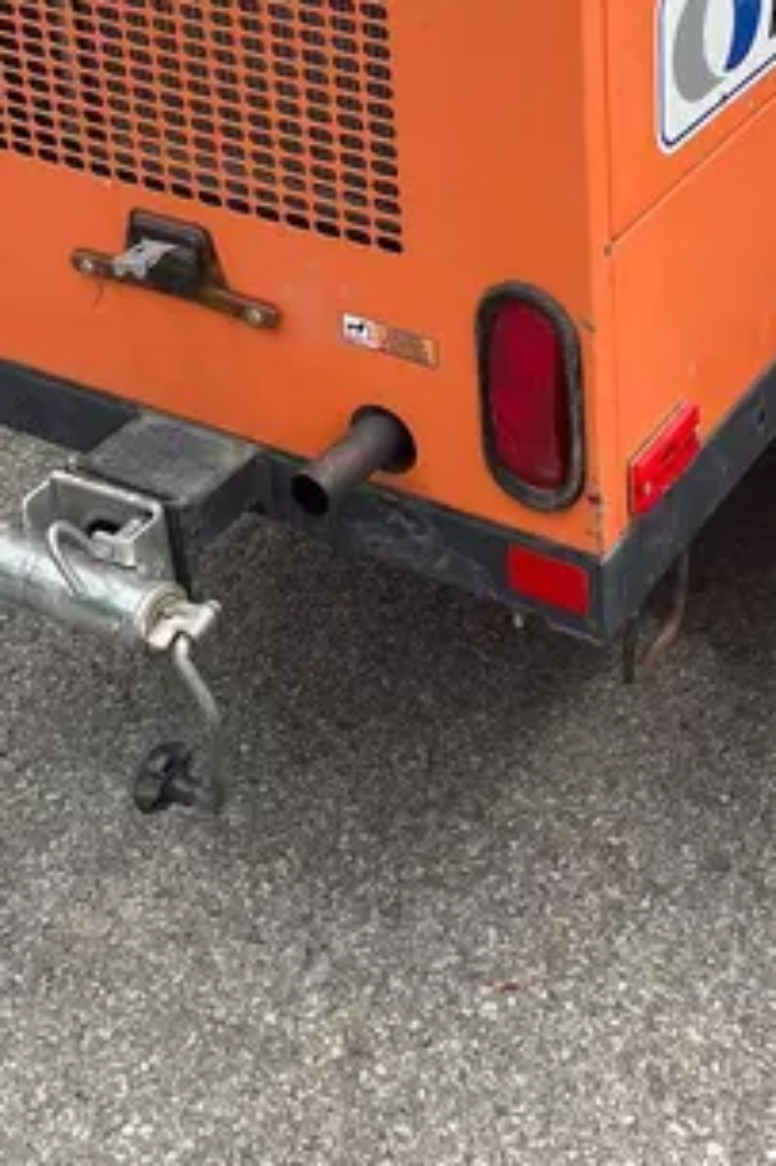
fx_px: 2104
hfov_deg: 20.8
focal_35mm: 65
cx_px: 531
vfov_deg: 28.7
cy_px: -44
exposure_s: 1/1266
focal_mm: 5.1
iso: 50
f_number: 1.6
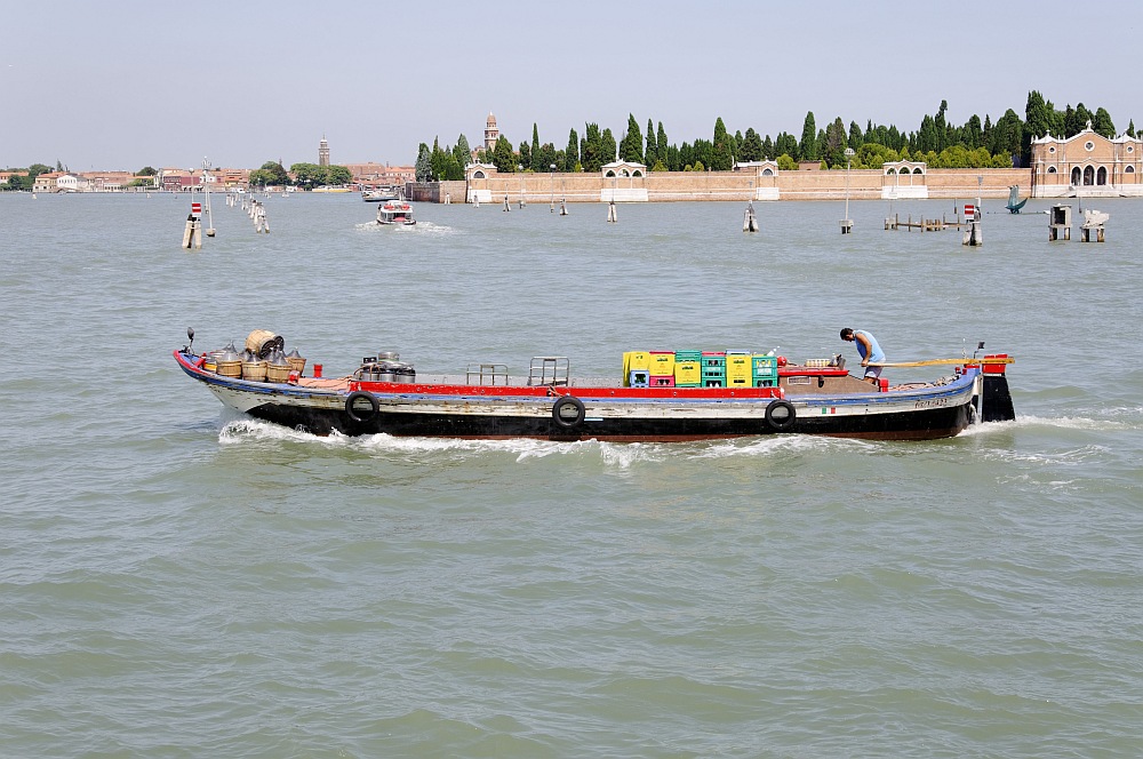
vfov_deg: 22.6
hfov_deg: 33.4
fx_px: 1903
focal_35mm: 60
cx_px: 572
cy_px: 380
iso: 200
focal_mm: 40
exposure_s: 1/320
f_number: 10
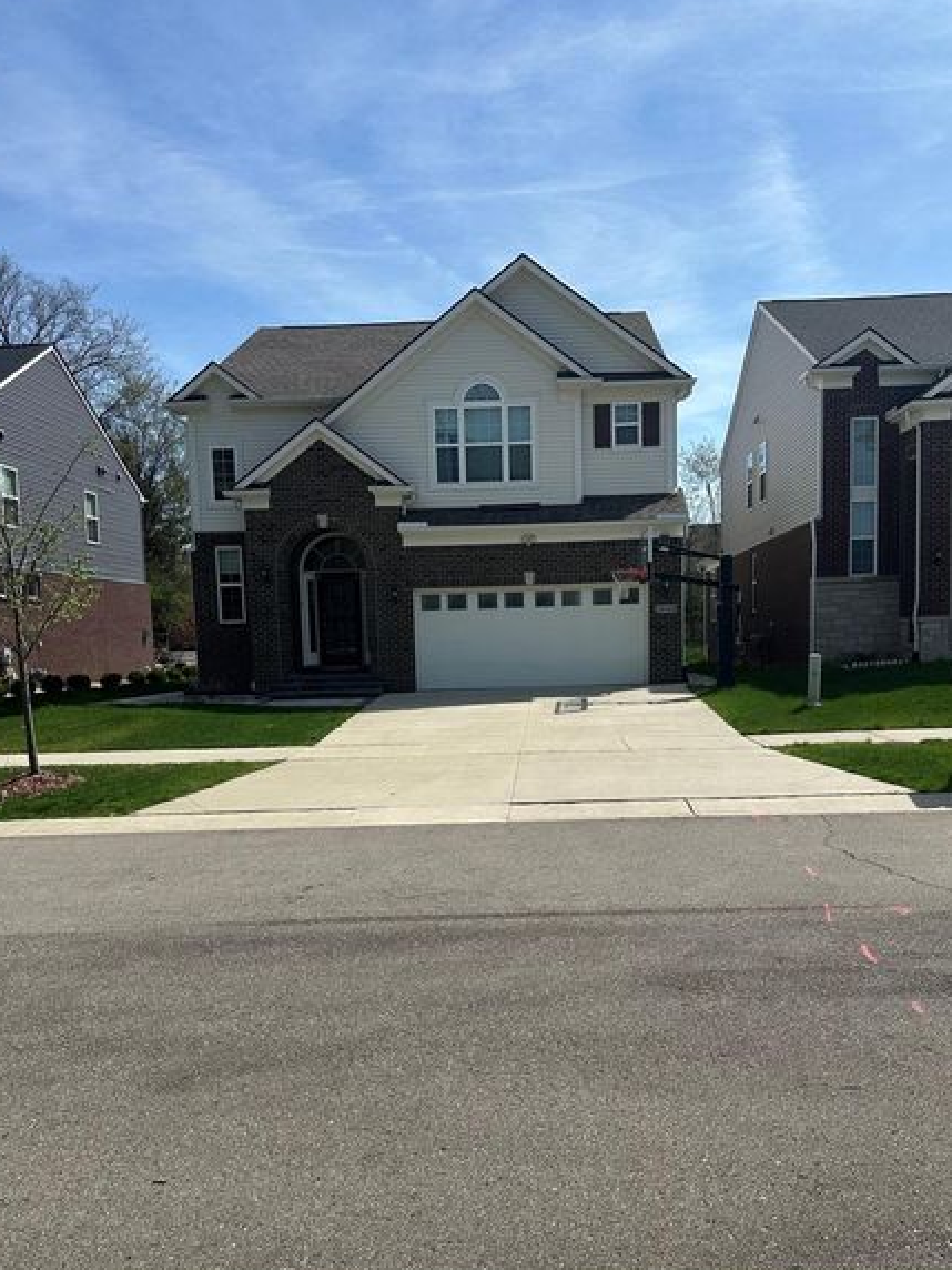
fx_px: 1027
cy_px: 720
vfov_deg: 63.2
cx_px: 490
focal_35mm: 28
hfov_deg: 49.7
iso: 80
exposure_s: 1/5525
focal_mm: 6.86
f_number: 1.78
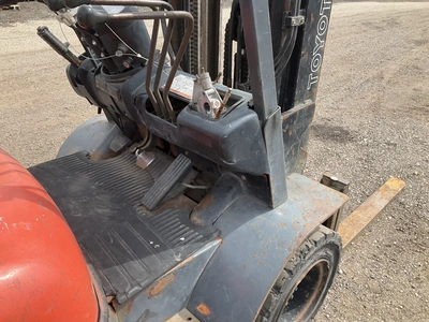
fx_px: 359
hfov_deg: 61.7
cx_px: 214
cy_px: 161
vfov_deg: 48.2
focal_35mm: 29
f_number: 1.8
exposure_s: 1/770
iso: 25
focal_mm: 3
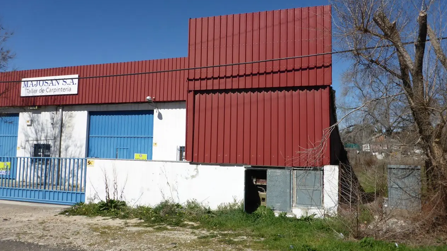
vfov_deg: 37.8
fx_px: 367
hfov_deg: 62.6
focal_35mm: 31
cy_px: 117
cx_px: 227
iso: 100
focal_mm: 4.9
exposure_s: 1/200
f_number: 10
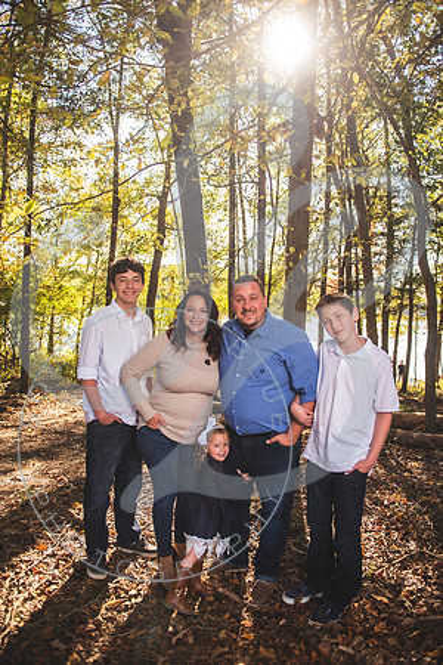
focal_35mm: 24
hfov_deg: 53.1
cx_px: 222
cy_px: 332
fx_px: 443
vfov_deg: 73.7
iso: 100
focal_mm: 24
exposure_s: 1/250
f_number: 2.8
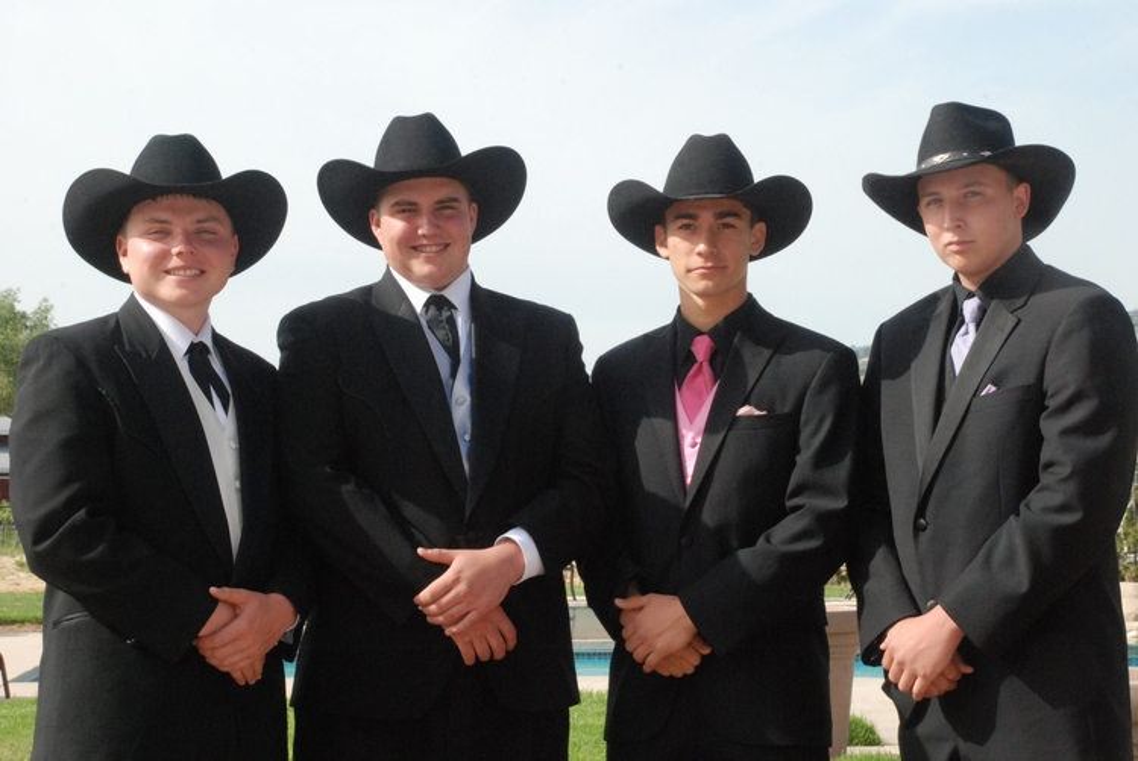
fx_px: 2753
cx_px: 569
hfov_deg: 23.4
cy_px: 380
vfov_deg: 15.8
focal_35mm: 87
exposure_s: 1/200
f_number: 22
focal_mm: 58
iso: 1600
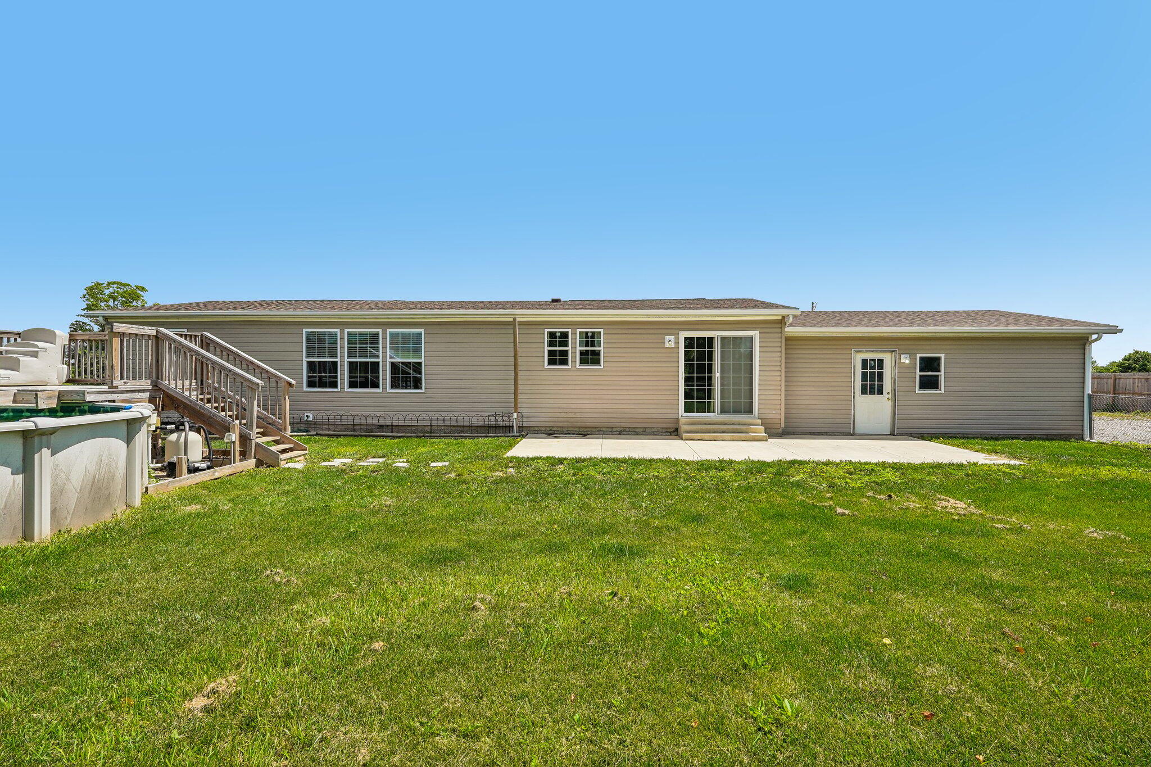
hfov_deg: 91.6
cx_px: 576
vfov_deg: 68.9
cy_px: 384
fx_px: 559
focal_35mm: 18
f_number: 8
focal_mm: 17.5
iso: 100
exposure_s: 1/640
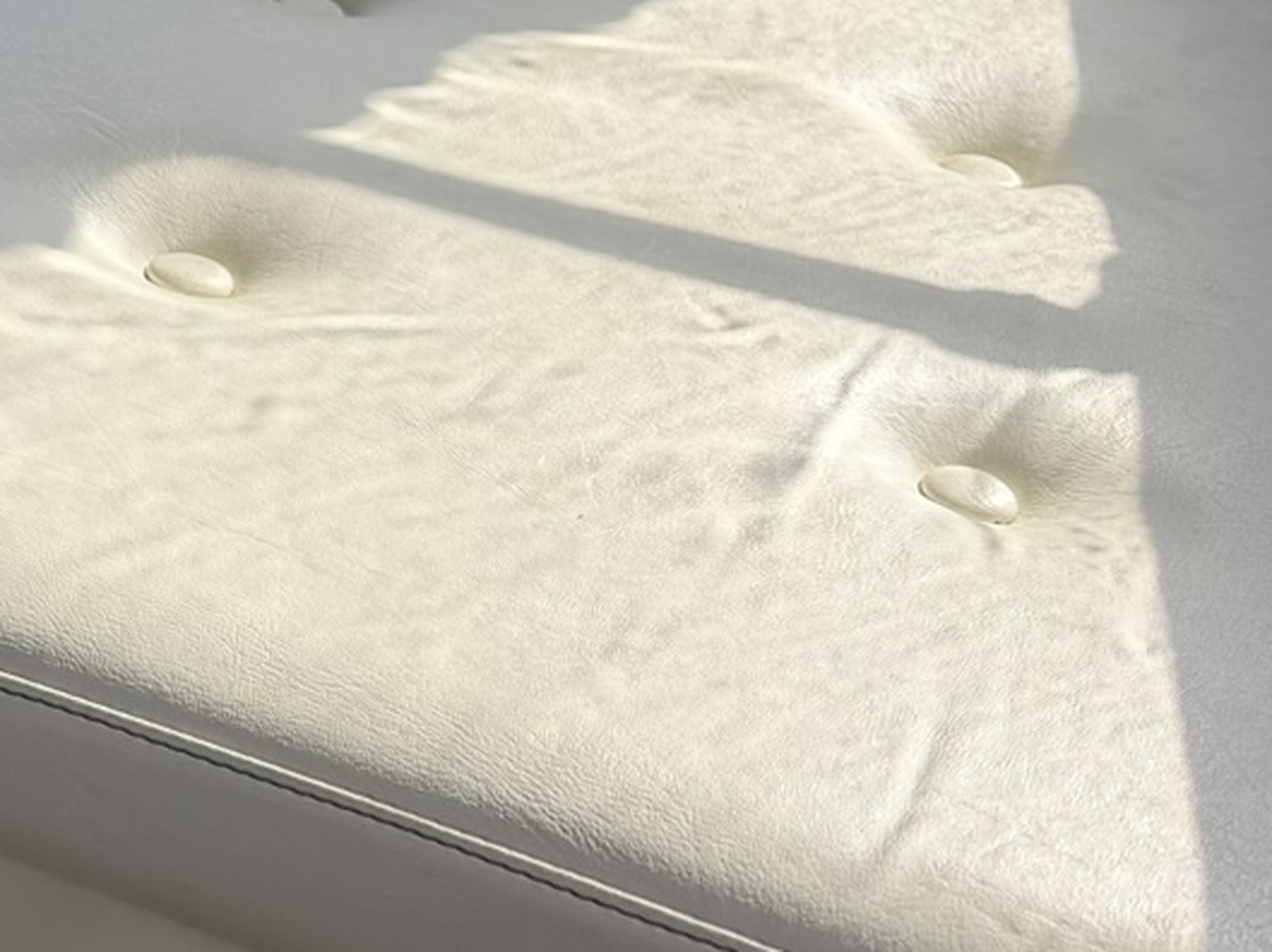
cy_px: -440
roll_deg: +2.7
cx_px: -928
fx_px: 3415
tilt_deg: -20.3
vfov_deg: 14.8
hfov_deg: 17.6
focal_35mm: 93
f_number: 1.78
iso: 80
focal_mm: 6.76
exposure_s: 1/3021
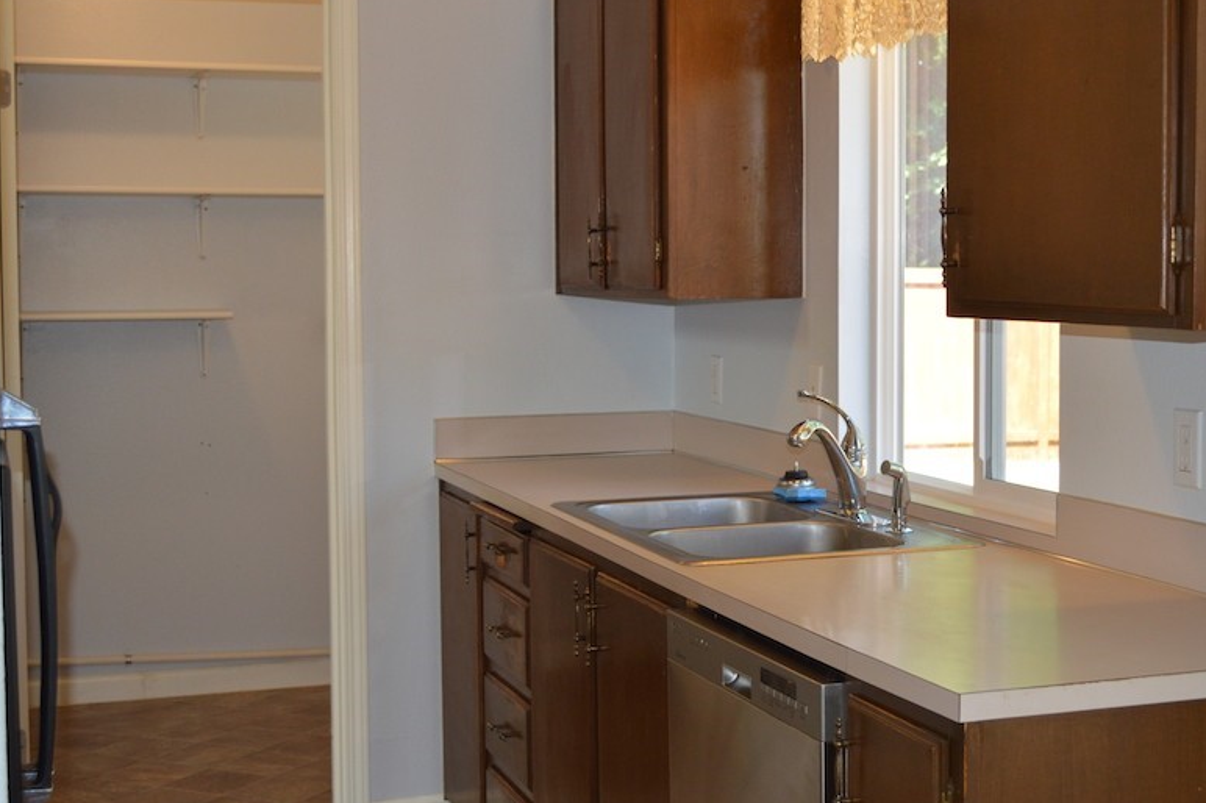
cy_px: 374
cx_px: 736
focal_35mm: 58
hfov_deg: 34.5
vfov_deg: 23.5
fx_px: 1931
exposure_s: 1/100
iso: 400
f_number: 4.5
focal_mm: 29
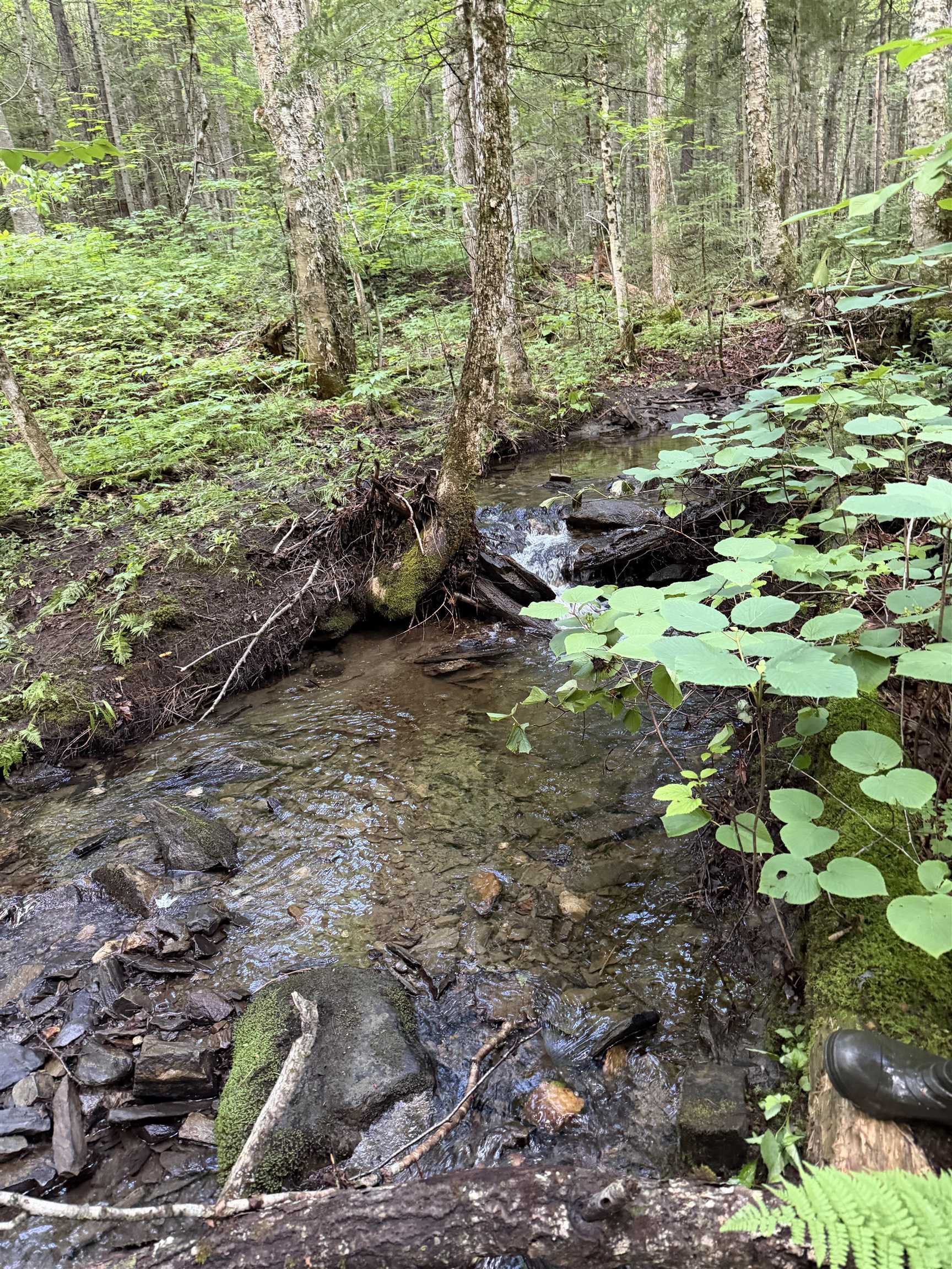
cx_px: 476
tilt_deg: -17.6
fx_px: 880
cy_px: 634
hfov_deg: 56.8
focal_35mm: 24
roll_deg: +5.0
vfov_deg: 71.6
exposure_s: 1/60
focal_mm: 6.76
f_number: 1.78
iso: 640
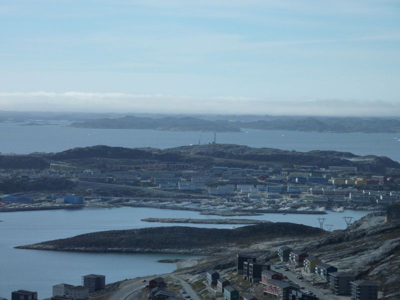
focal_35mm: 128
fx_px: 1479
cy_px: 150
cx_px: 200
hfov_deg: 15.4
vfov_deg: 11.6
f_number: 5.6
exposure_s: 1/800
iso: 125
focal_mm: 21
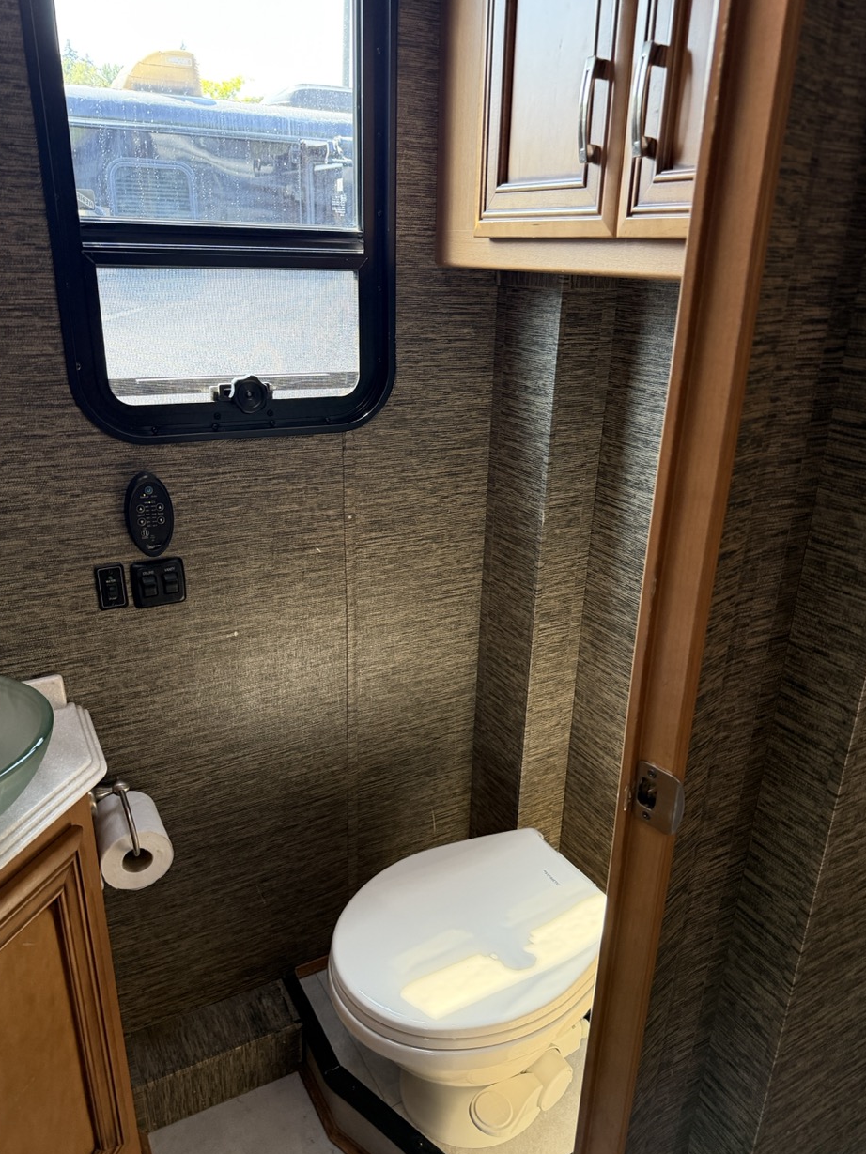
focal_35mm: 25
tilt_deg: -21.6
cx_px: 437
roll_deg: -1.9
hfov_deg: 54.9
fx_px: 834
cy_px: 595
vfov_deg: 69.4
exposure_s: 1/60
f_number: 1.78
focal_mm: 6.76
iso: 320
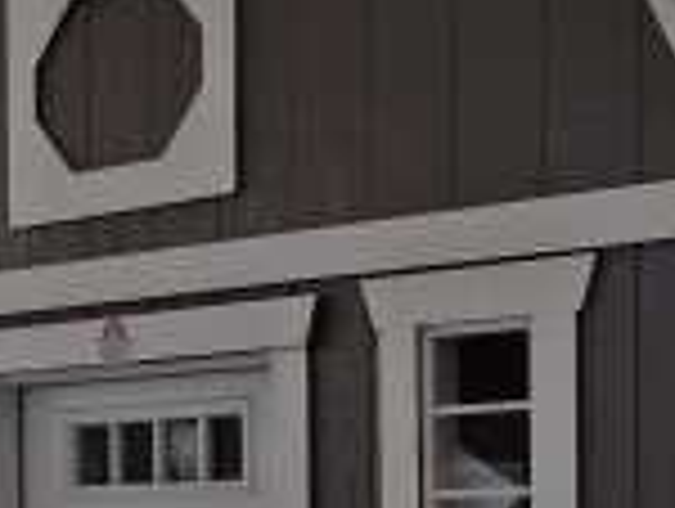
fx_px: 1914
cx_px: 500
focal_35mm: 98
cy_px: 598
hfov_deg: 19.9
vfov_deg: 14.7
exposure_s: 1/120
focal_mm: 5.54
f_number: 1.8
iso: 64
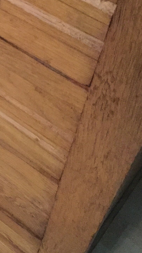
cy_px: 68
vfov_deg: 27.2
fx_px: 516
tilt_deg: -52.3
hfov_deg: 14.9
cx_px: -45
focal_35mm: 77
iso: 320
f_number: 2.4
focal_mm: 3.3
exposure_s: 1/17
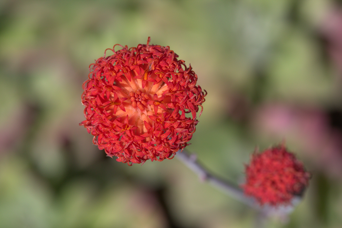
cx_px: 171
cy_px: 114
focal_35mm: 99
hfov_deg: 20.6
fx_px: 941
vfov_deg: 13.8
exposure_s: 1/2500
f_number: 8
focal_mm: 100
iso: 1600
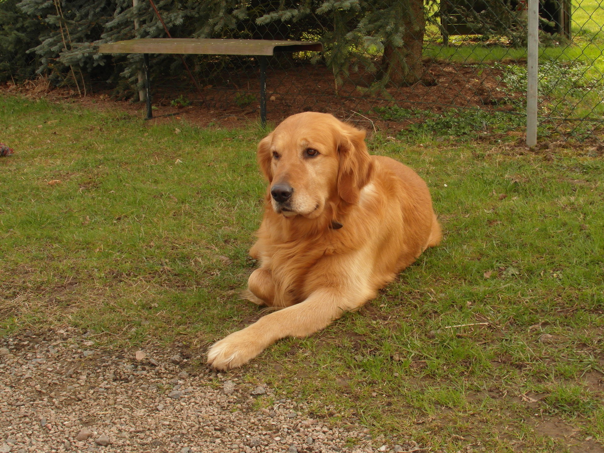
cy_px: 226
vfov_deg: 27.5
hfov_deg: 36.2
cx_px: 302
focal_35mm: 53
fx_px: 925
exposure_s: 1/90
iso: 80
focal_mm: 8.7
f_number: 5.4
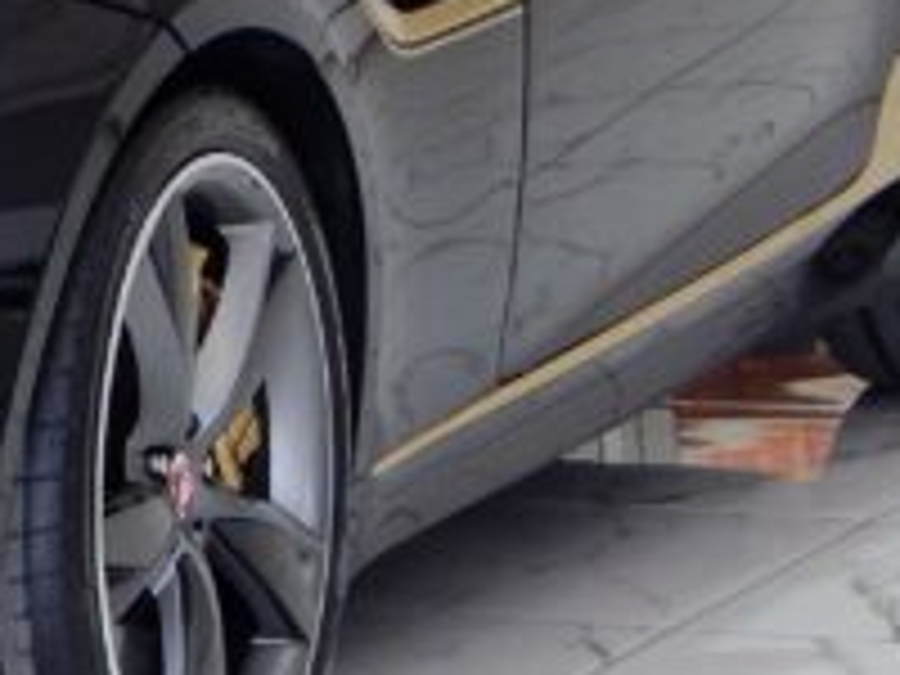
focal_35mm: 358
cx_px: -414
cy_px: -22
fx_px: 9308
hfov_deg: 5.5
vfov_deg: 4.1
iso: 200
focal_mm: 16.6
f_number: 4.4
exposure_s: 1/30
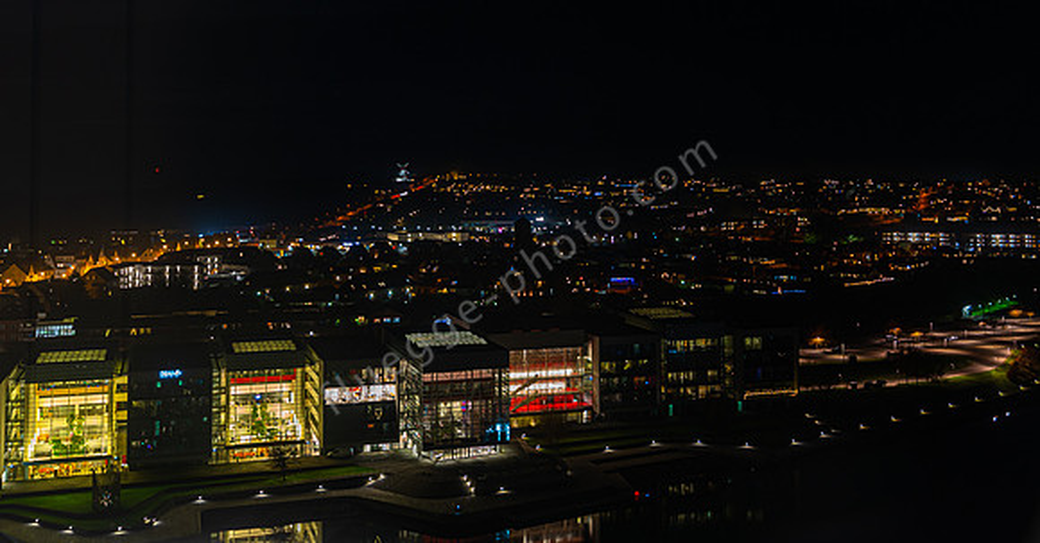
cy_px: 123
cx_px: 634
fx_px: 1245
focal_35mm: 46
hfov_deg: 45.1
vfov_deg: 24.3
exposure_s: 3.2
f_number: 2.8
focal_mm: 35
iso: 100
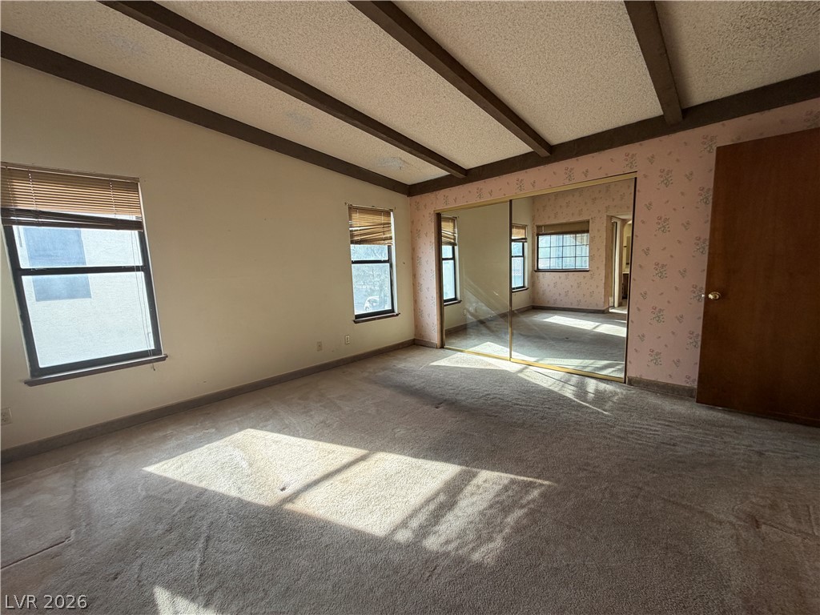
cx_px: 410
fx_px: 332
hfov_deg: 102.1
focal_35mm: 14
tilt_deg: -6.0
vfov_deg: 85.7
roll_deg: +3.2
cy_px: 308
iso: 125
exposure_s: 1/121
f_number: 2.2
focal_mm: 2.22
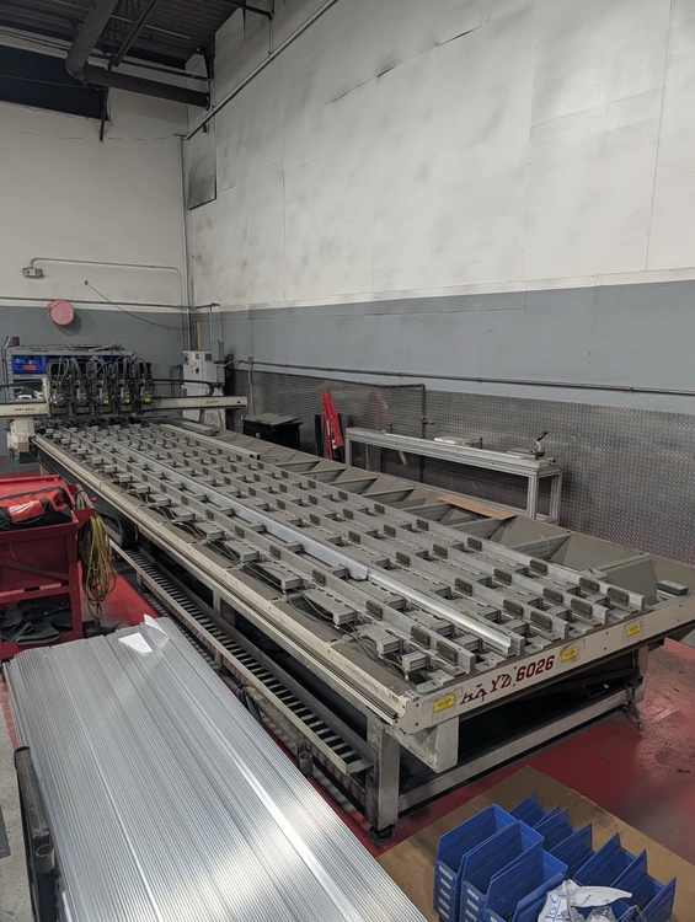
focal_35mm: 24
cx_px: 348
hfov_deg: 57.0
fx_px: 641
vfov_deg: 71.5
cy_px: 461
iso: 171
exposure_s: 1/156
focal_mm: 6.9
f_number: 1.68
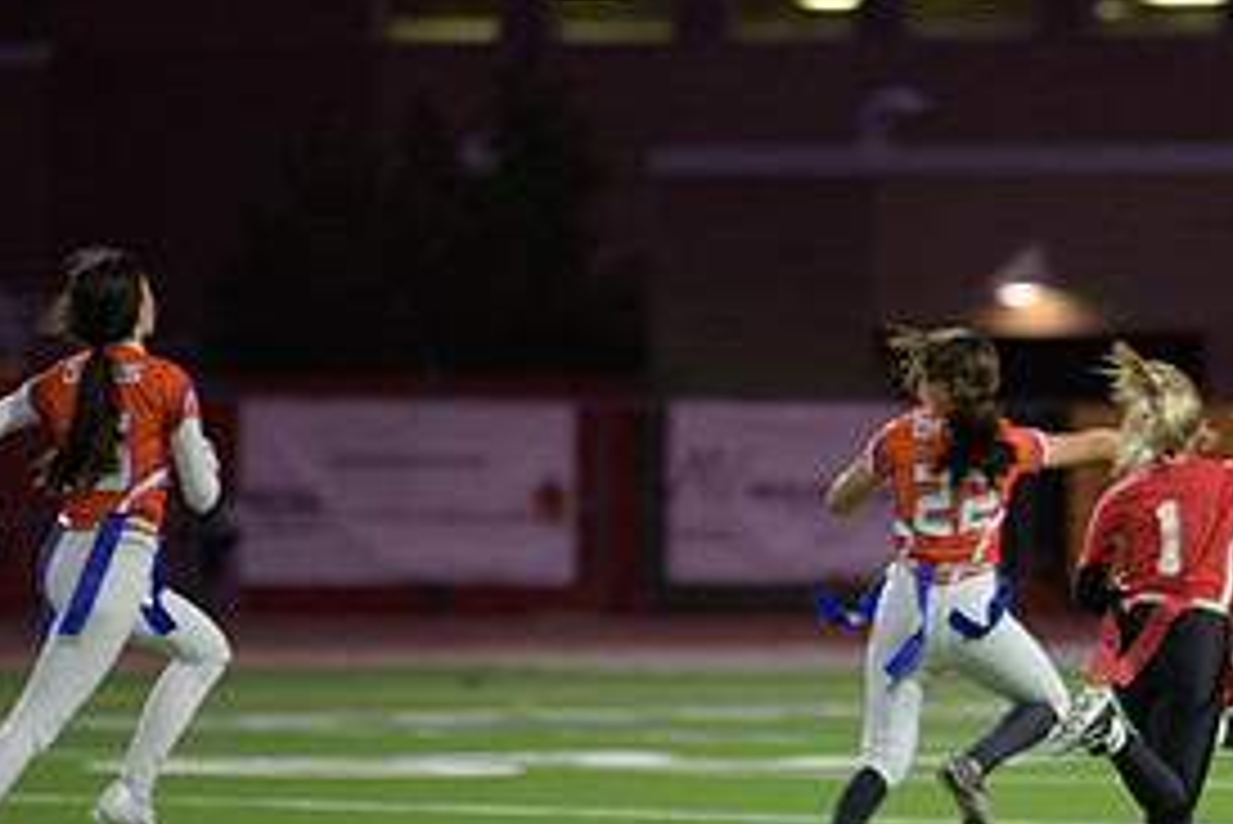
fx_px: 14529
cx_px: 1184
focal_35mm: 424
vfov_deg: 3.2
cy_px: 570
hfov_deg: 4.9
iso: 900
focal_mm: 200
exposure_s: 1/200
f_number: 2.8
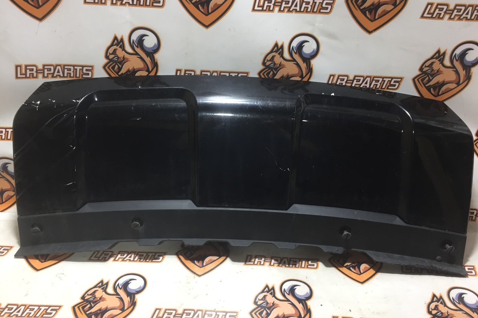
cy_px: 161
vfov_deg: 42.3
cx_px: 241
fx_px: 411
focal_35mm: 31
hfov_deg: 60.3
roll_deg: -2.4
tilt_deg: -32.0
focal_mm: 4.15
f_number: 2.2
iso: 32
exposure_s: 1/33
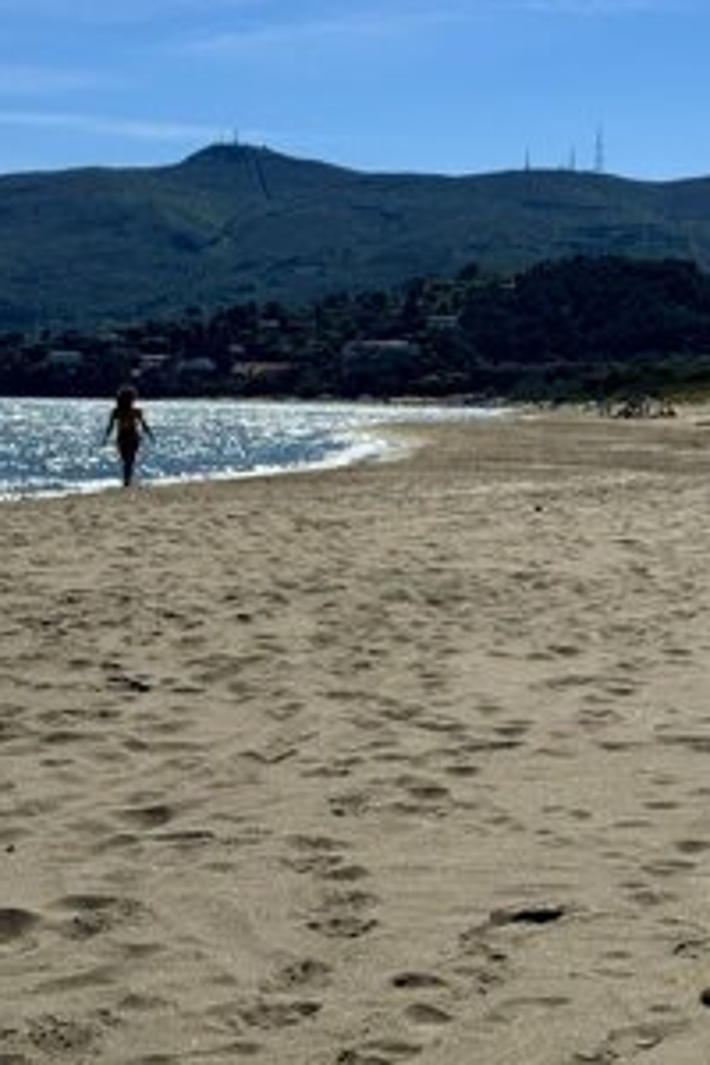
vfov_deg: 33.4
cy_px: 575
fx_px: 1775
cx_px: 462
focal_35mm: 60
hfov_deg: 22.5
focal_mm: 6.76
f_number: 1.78
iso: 80
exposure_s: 1/12346
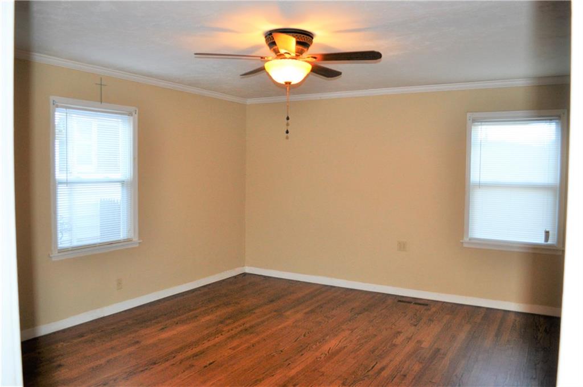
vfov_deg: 47.8
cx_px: 292
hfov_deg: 67.5
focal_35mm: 27
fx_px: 436
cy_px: 194
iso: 800
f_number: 3.5
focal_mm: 18
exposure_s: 1/80
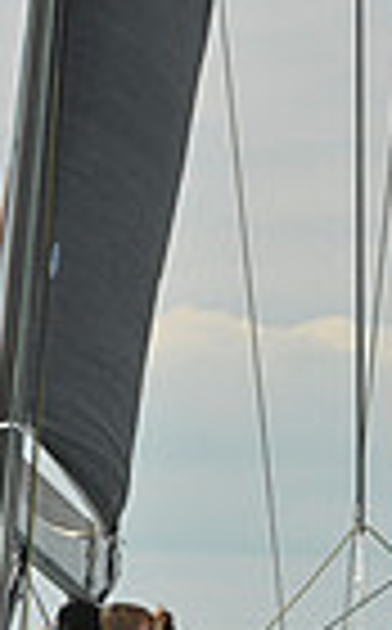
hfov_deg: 2.3
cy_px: 754
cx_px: 180
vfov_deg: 3.7
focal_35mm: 572
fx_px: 9818
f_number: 9
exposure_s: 1/1250
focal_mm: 135
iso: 320
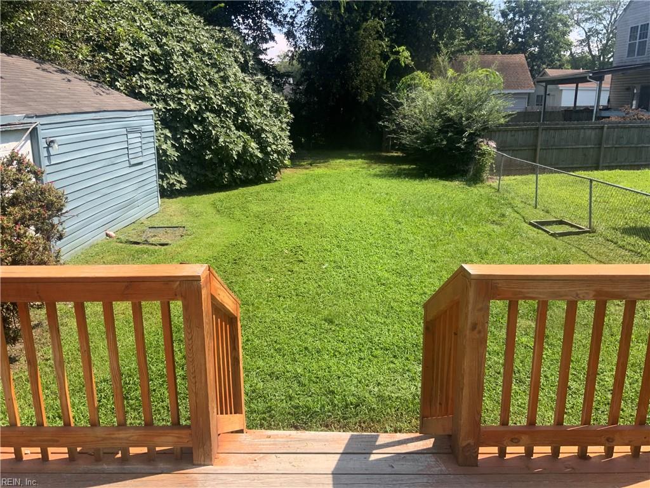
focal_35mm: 29
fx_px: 545
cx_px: 325
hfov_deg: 61.7
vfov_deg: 48.2
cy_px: 244
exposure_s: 1/978
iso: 16
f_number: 1.8
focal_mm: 3
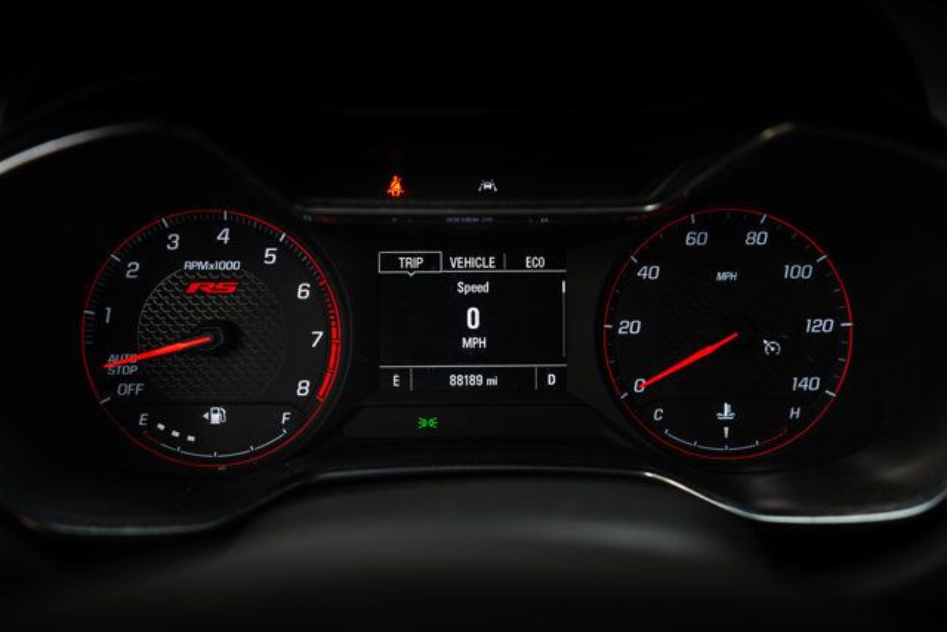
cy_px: 316
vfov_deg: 29.5
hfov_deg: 43.1
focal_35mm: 46
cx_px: 474
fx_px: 1198
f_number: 3.2
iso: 1000
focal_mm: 45
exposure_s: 1/250
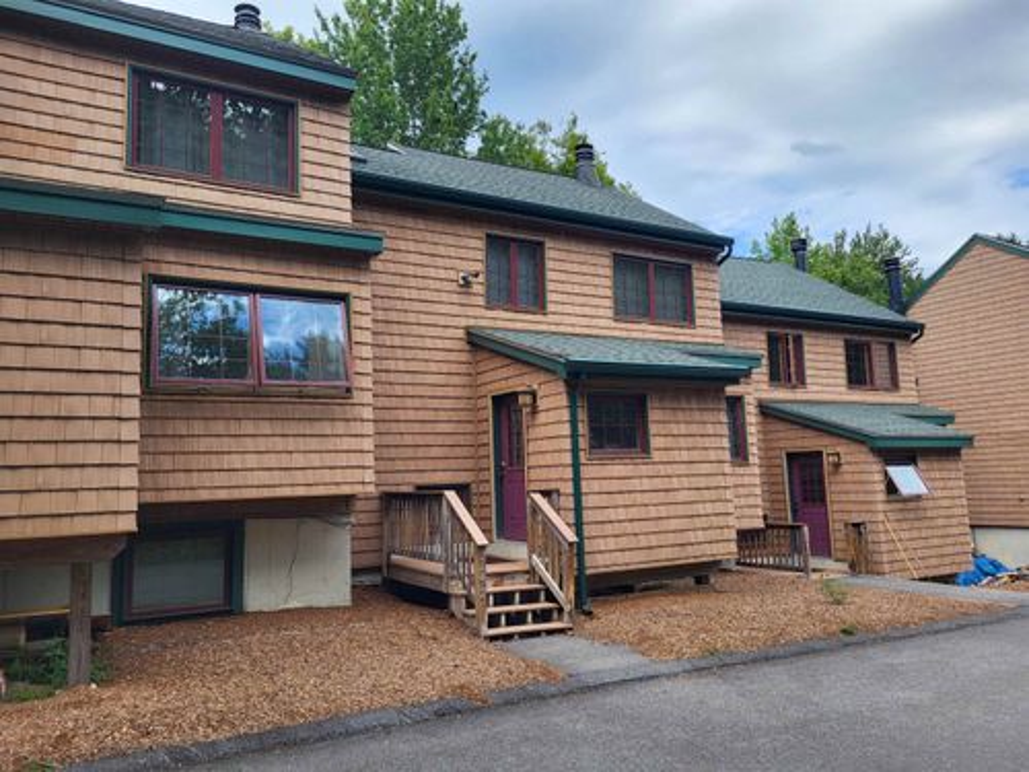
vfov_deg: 53.1
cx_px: 514
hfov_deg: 67.3
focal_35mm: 26
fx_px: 773
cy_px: 386
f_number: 1.8
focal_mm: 5.4
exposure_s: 1/1154
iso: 40
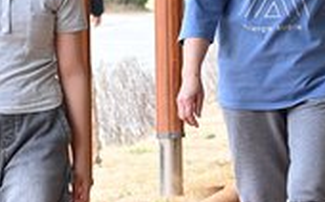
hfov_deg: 3.8
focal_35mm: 546
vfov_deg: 2.4
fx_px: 4833
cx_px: 298
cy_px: 79
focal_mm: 130
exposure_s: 1/250
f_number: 9
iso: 800
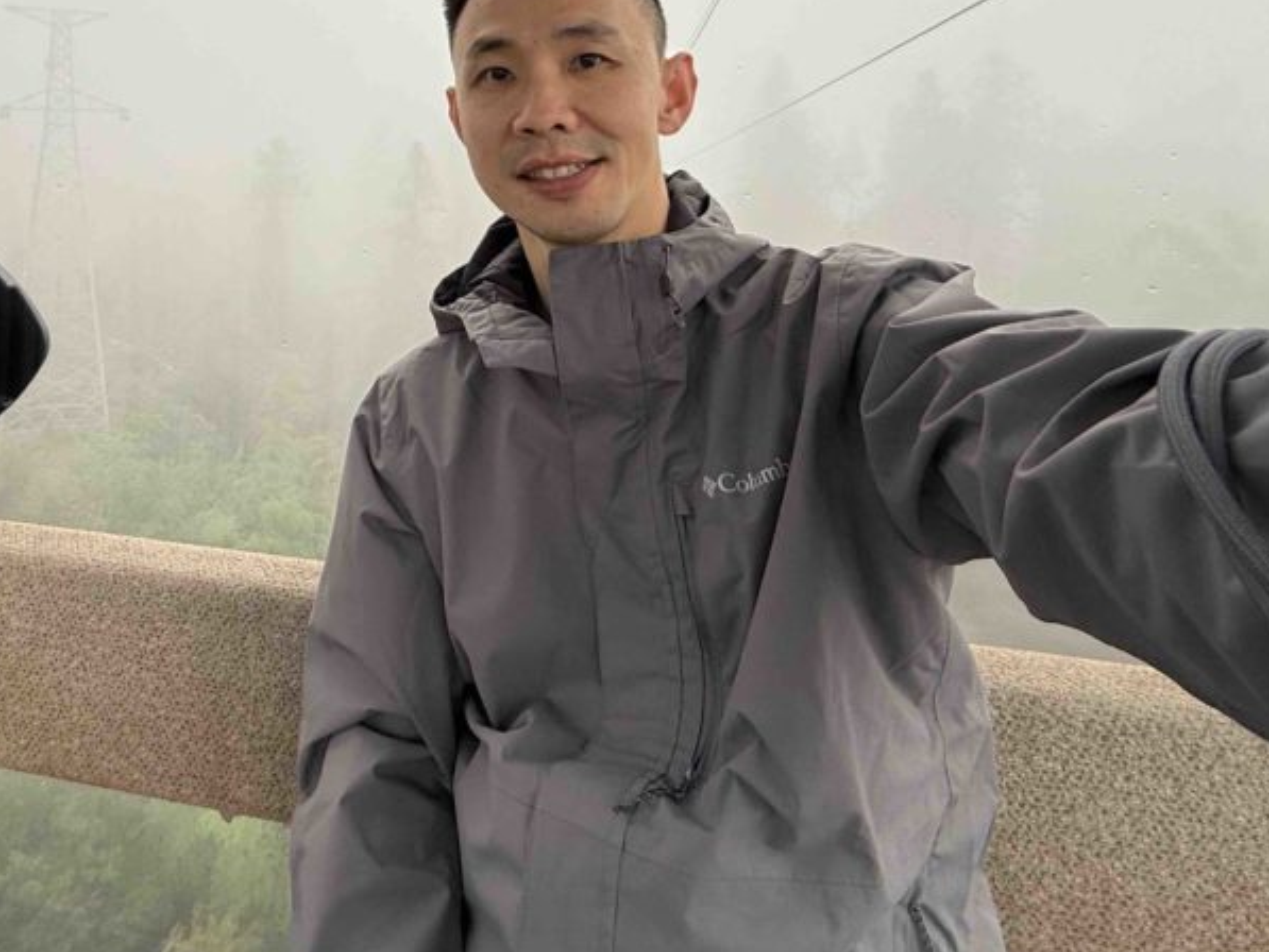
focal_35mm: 24
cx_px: 397
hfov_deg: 69.0
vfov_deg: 52.3
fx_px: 880
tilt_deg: -0.4
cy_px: 159
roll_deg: -0.4
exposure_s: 1/214
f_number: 2.2
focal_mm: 2.22
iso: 50
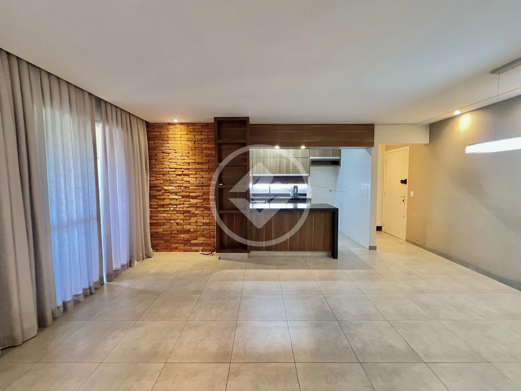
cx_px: 260
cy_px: 196
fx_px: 196
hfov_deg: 106.2
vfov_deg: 89.9
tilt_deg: -4.3
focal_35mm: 13
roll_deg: +0.2
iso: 500
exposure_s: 1/60
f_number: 1.8
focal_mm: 1.57
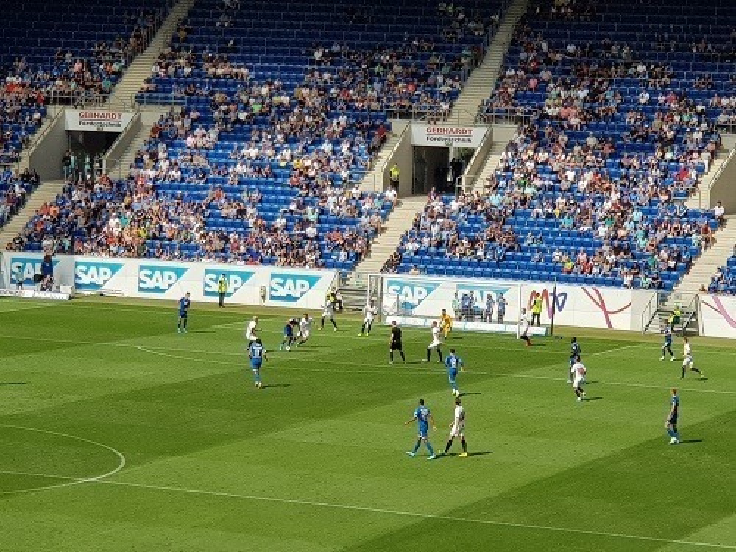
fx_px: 1106
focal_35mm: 52
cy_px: 276
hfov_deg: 36.8
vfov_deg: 28.0
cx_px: 368
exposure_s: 1/886
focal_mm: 6
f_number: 2.4
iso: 25
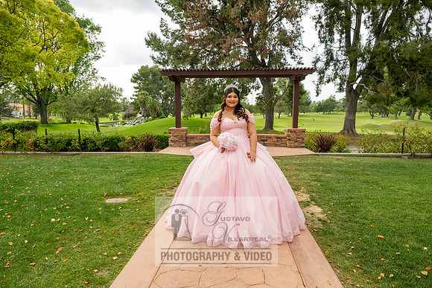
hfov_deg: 73.7
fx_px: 288
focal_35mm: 24
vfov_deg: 53.2
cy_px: 144
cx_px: 216
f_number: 7.1
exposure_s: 1/200
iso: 320
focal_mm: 24
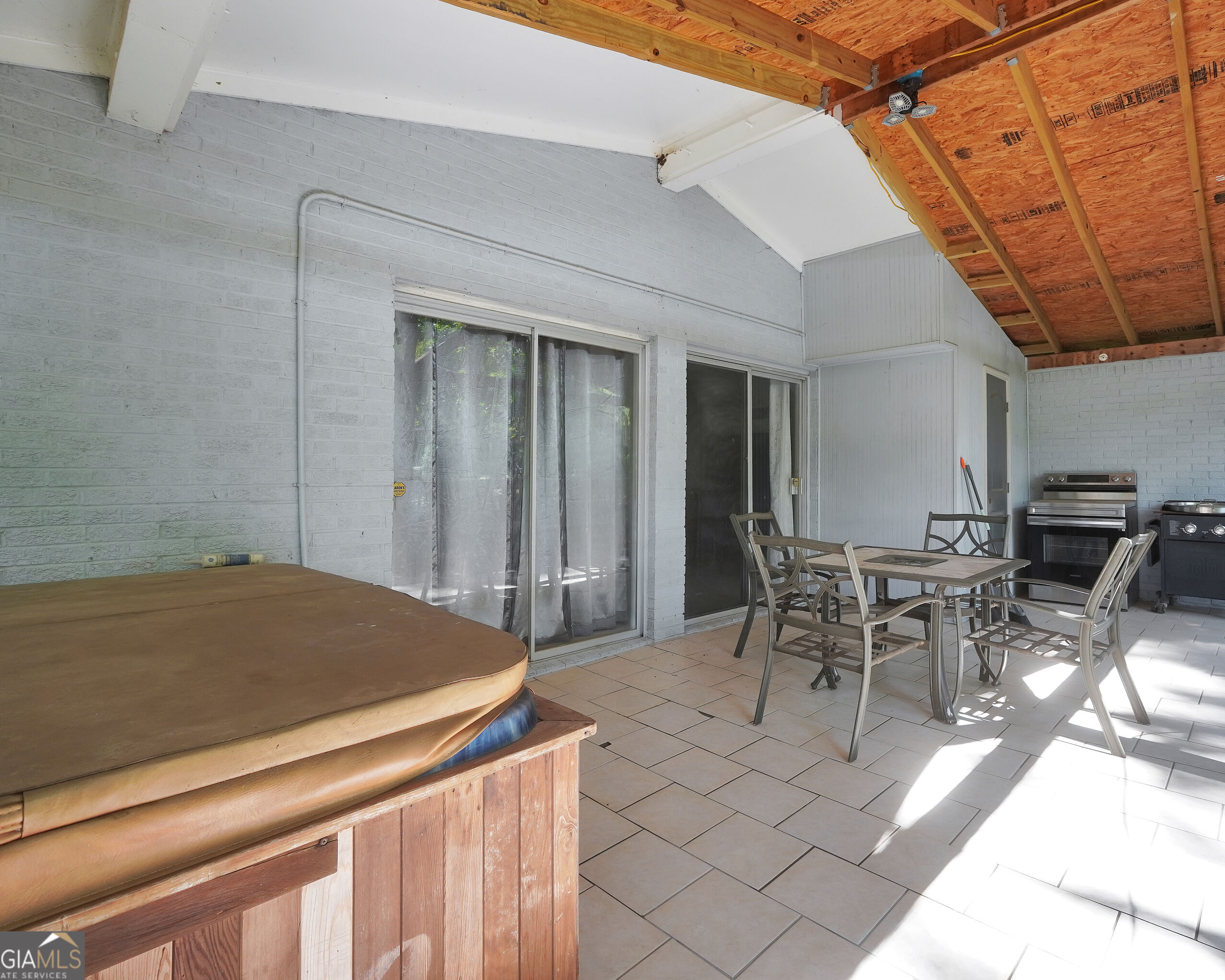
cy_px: 487
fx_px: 616
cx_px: 677
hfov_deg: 89.3
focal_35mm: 17
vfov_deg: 77.0
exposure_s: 1/60
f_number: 4
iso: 200
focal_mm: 10
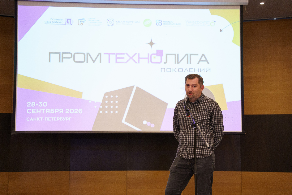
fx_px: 568
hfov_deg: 28.8
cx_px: 146
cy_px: 98
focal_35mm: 70
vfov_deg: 19.5
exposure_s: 1/160
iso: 4000
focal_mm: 70
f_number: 3.2
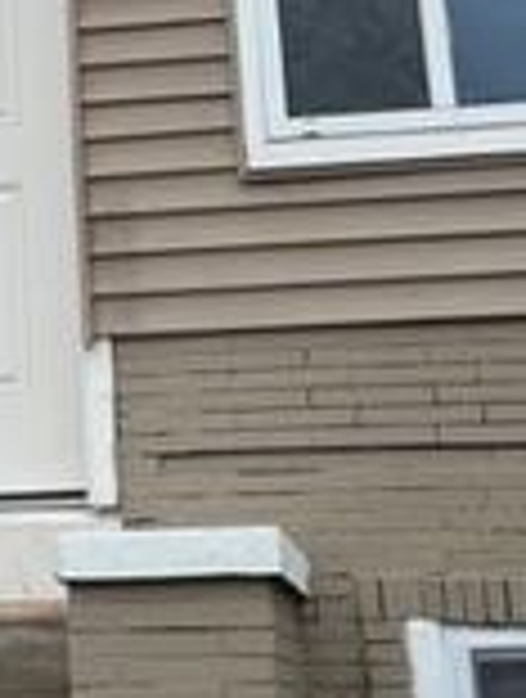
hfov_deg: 14.1
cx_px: -40
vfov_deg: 18.4
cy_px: -56
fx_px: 2078
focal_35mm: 103
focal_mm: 6.76
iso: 80
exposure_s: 1/3425
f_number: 1.78
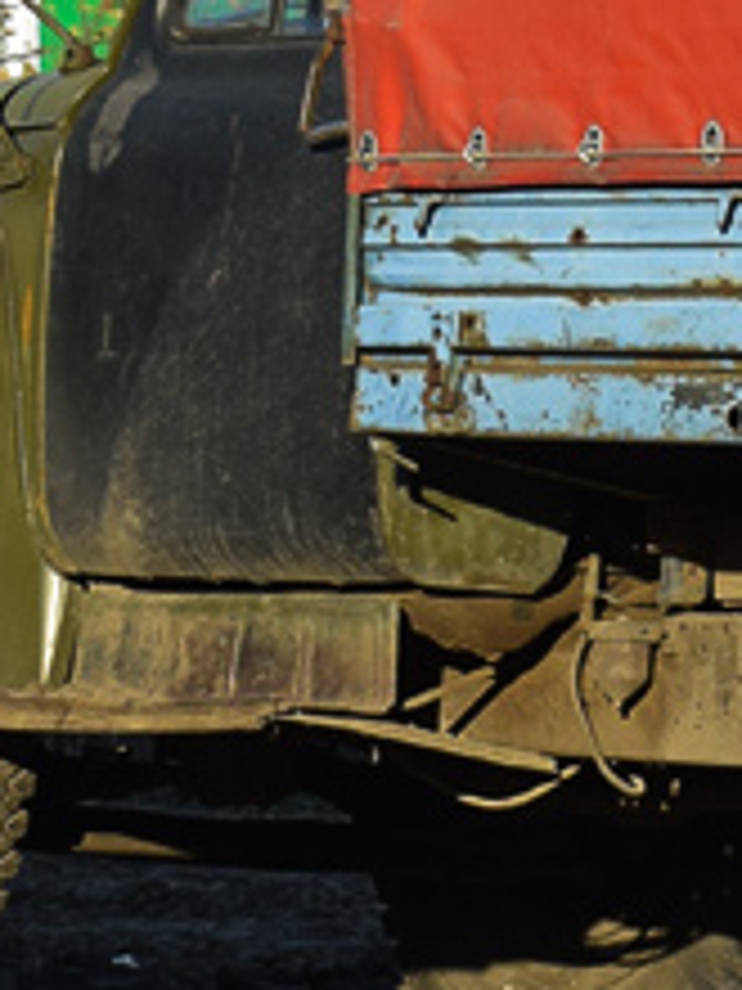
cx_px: 1435
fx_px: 9431
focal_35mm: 330
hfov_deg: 4.4
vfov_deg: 6.0
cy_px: -220
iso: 200
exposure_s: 1/320
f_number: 8
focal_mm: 42
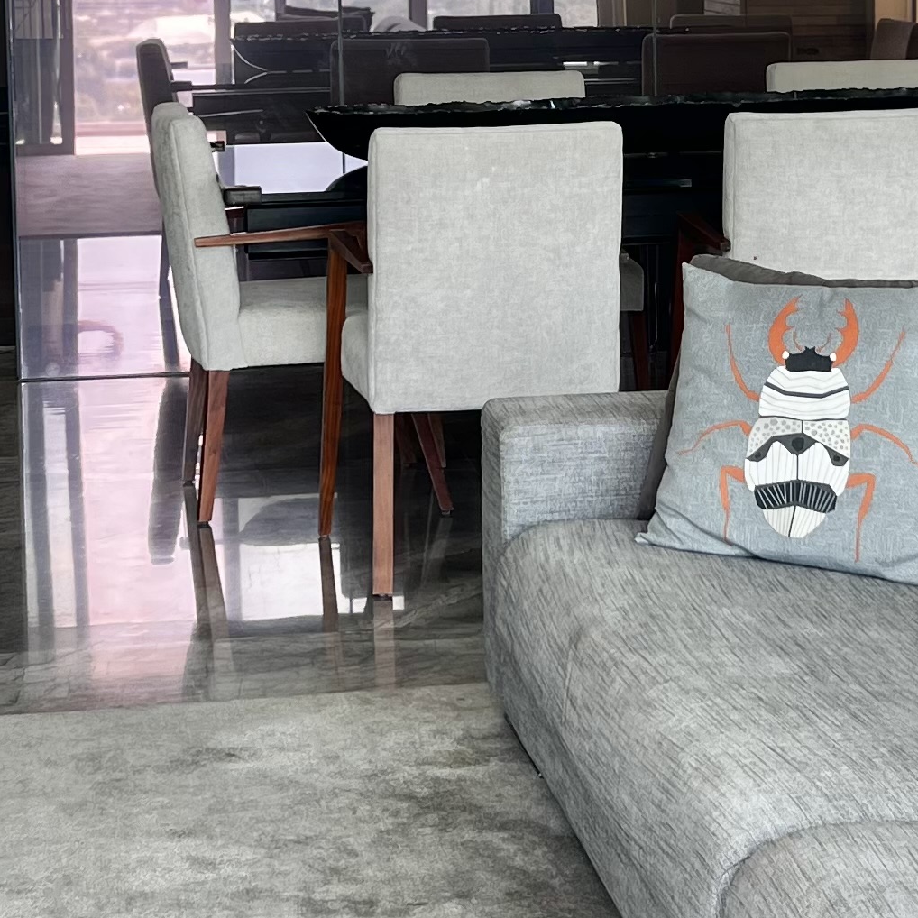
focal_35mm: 91
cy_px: 144
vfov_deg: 18.8
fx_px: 2730
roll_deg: -0.2
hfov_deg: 19.0
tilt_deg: -4.8
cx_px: 612
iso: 40
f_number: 1.5
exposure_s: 1/141
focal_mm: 5.7
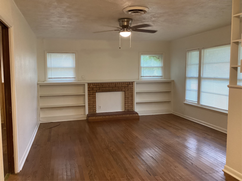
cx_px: 121
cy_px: 90
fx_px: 217
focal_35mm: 31
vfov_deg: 45.4
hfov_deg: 58.4
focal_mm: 3.3
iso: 320
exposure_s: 1/60
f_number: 2.4
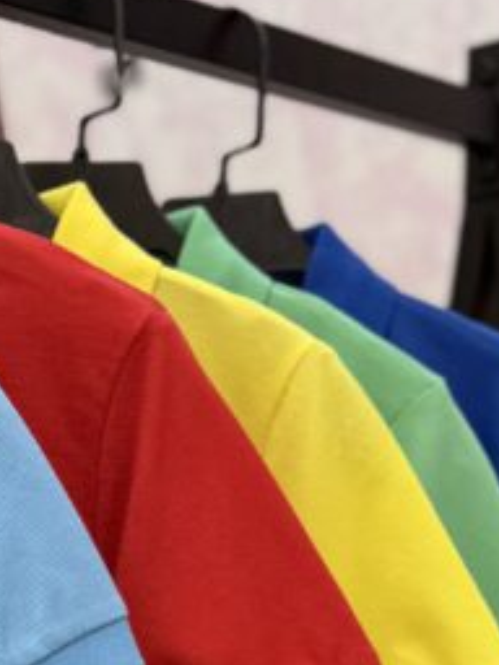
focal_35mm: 96
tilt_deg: -5.5
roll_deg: +0.3
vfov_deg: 19.3
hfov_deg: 14.6
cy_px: 792
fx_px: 1845
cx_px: -182
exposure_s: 1/344
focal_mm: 6.76
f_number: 1.78
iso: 80
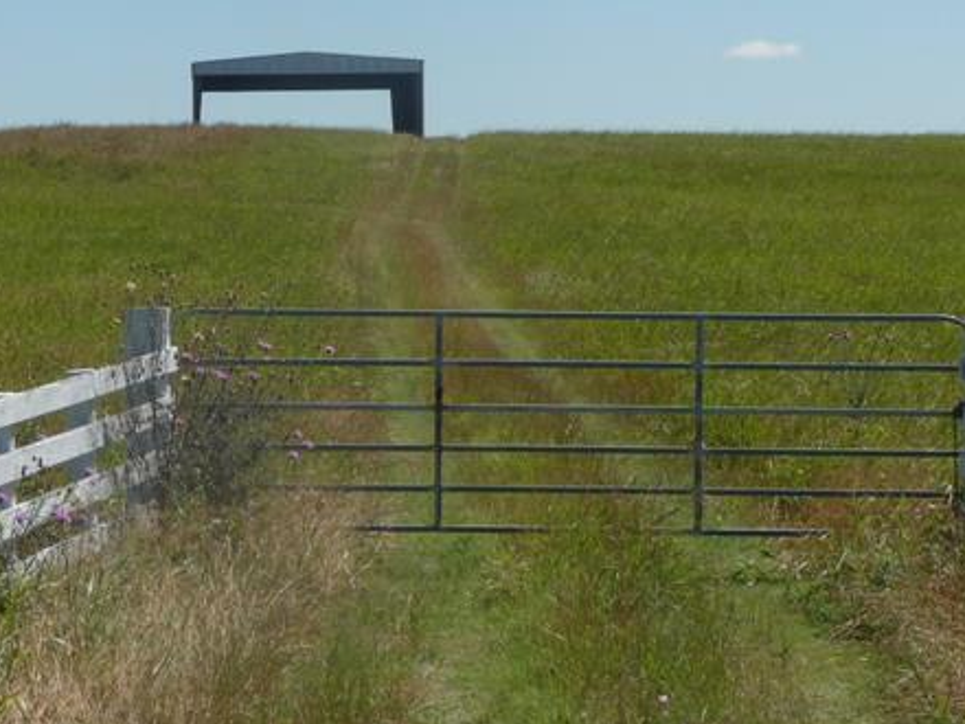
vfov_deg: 11.6
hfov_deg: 15.3
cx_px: 232
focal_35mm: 128
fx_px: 3568
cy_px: 239
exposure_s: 1/200
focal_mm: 9.3
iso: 100
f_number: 10
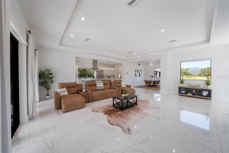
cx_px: 114
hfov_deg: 112.6
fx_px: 76
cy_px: 76
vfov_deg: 90.0
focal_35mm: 12
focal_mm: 12
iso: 640
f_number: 4
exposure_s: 1/125
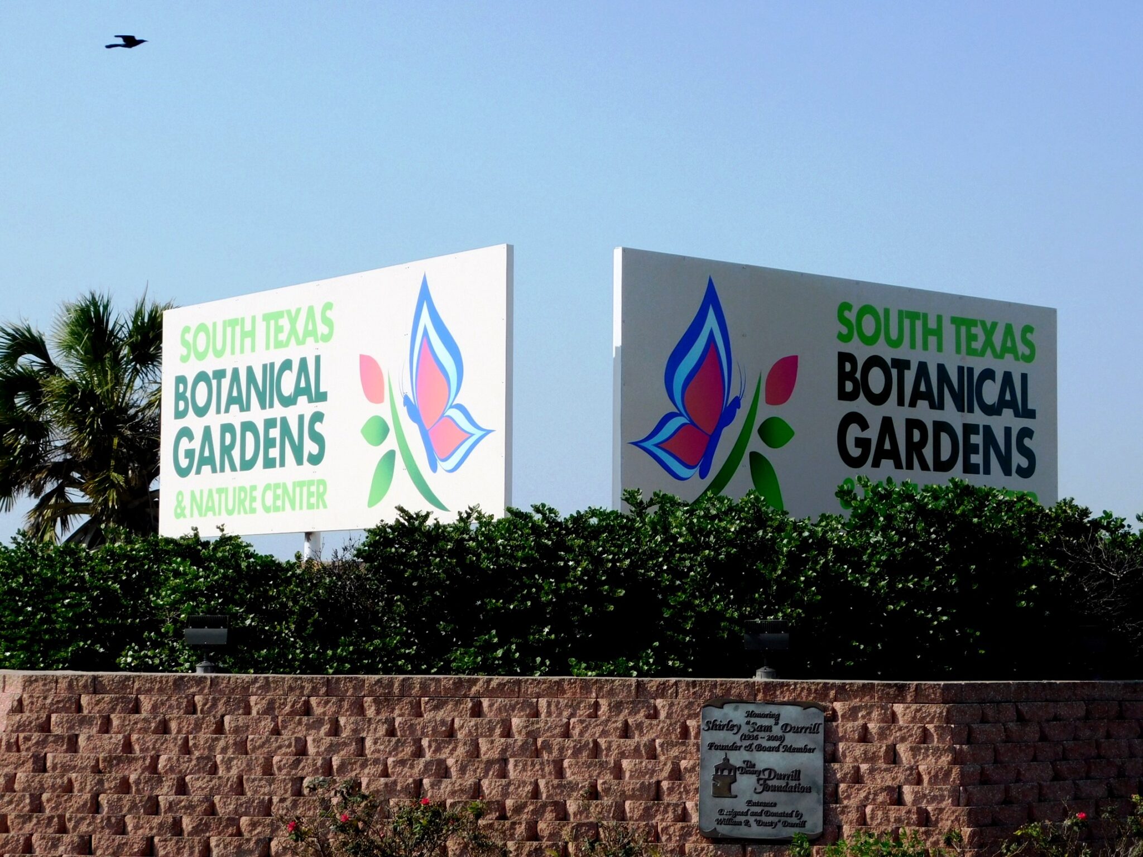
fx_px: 2642
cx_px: 572
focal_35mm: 80
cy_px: 428
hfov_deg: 24.4
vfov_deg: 18.4
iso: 125
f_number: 4.4
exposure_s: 1/1000
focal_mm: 14.2
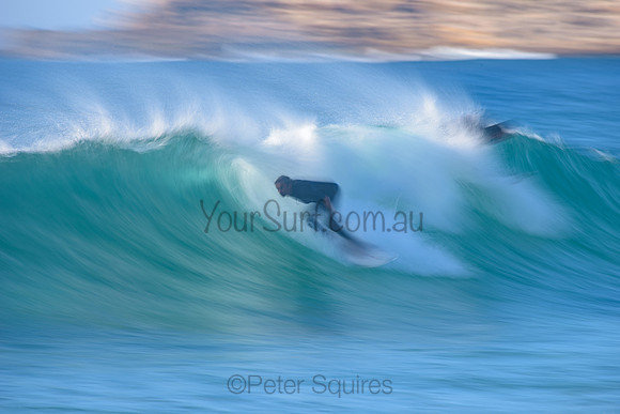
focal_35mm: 500
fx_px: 8613
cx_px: 310
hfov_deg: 4.1
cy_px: 207
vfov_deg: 2.8
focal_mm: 500
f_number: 11
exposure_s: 1/6
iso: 31
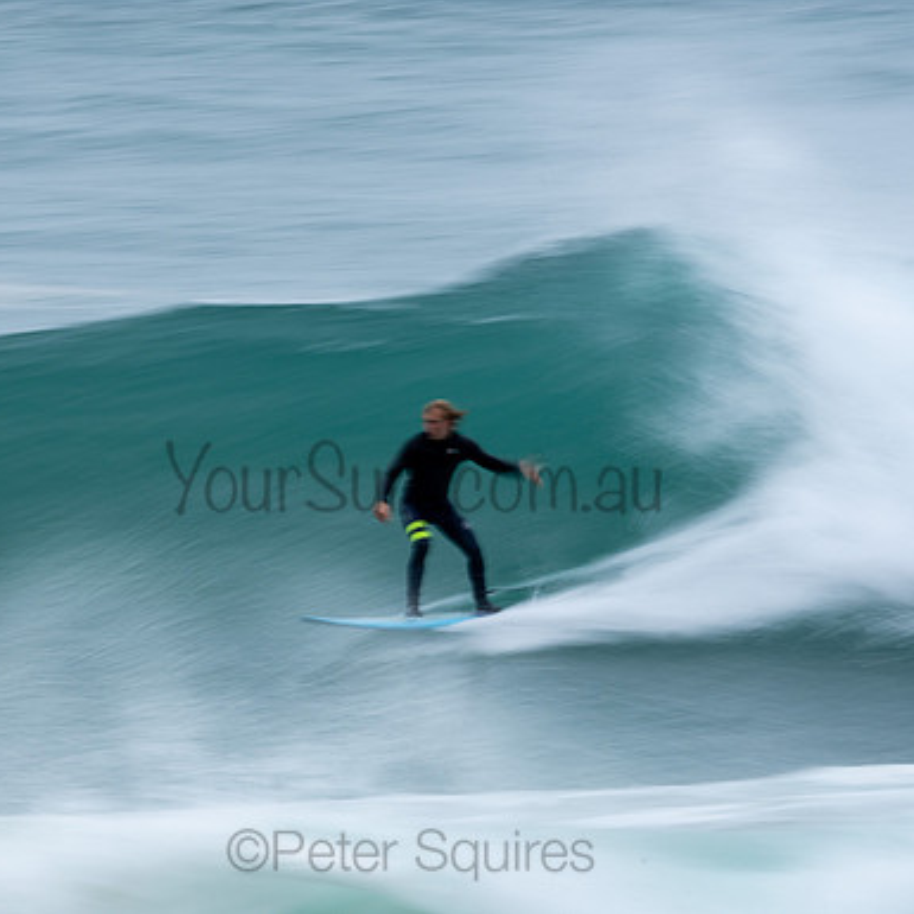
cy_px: 457
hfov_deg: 1.8
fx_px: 28708
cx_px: 411
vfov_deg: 1.8
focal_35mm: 961
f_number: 22
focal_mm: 500
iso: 100
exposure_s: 1/20
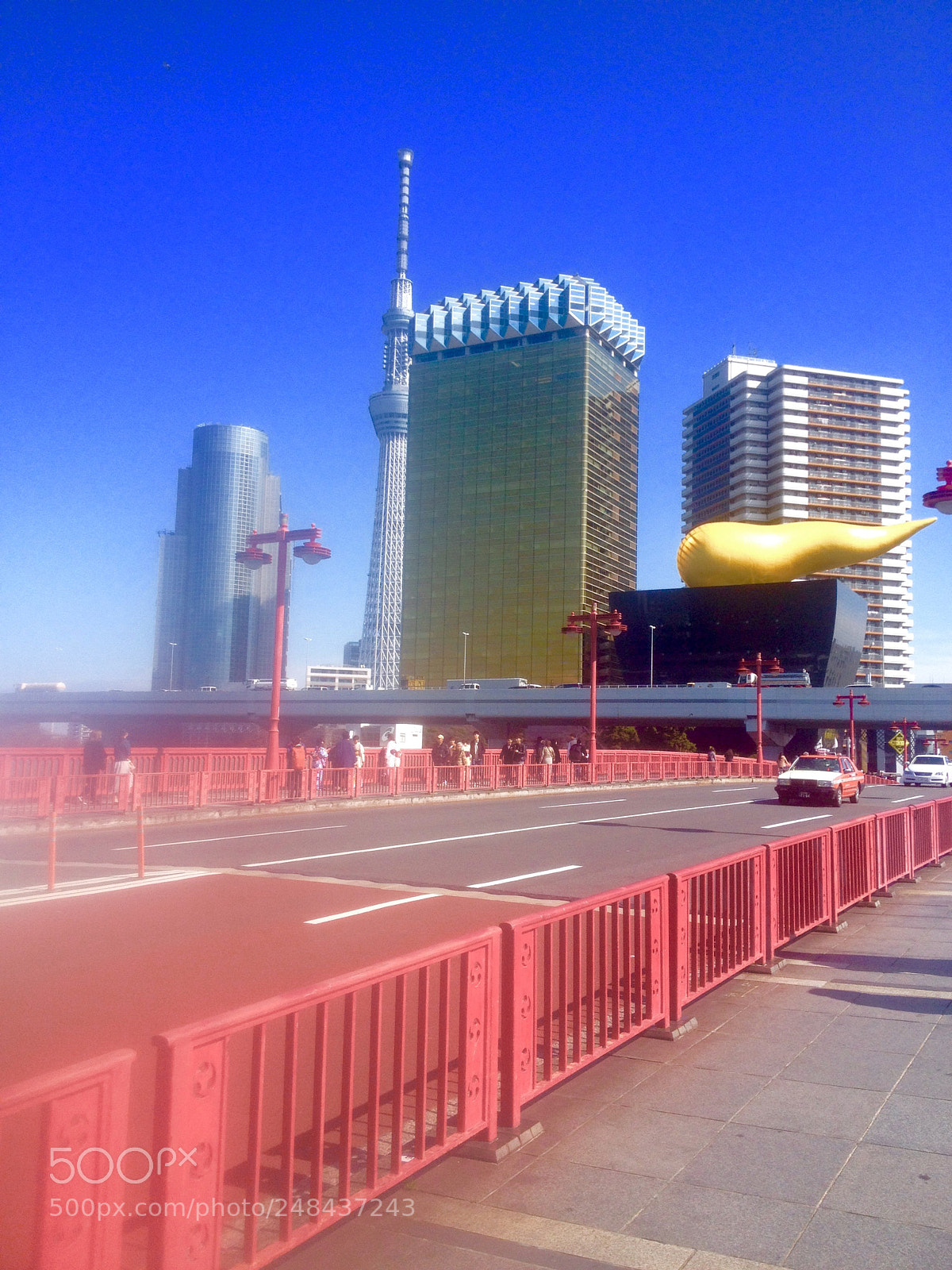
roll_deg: -1.0
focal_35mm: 35
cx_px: 476
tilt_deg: +7.6
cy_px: 635
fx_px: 1283
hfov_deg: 40.7
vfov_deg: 52.6
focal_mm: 4.28
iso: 50
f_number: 2.4
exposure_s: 1/1314
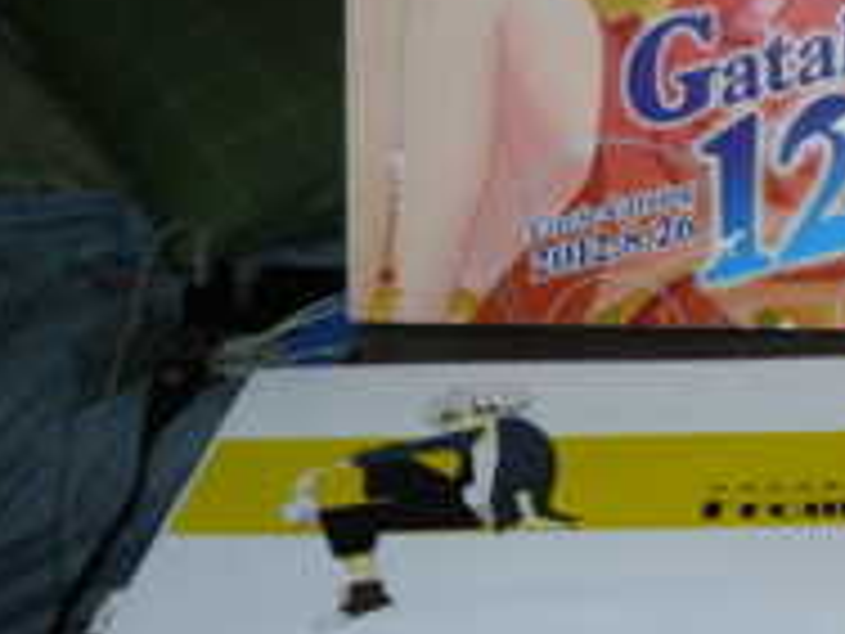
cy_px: 126
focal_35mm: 92
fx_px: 2246
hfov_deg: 19.8
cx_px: 1052
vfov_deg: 16.0
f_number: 2.8
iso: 100
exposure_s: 1/30
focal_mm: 6
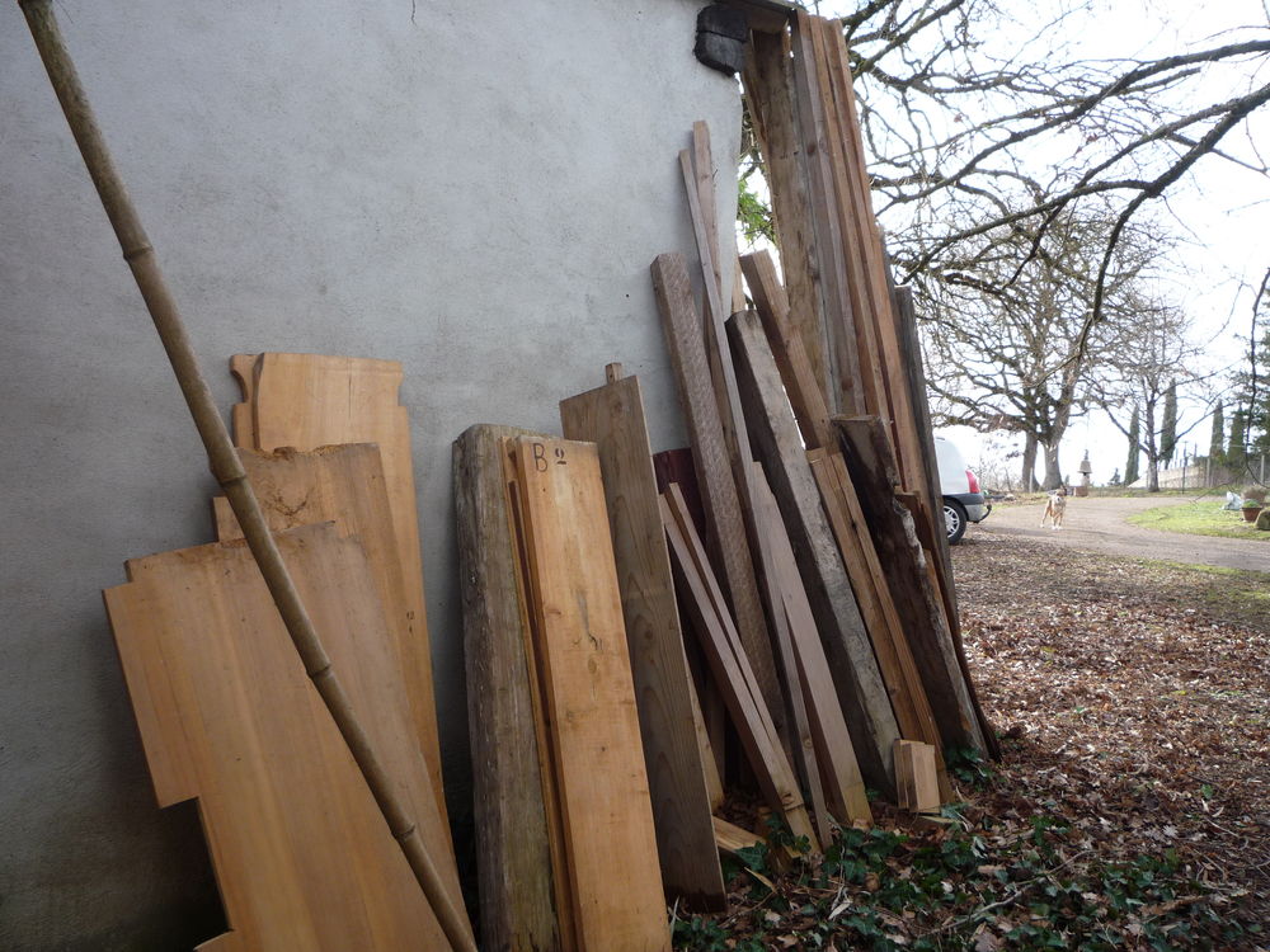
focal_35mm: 30
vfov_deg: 46.8
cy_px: 476
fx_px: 1101
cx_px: 635
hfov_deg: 60.0
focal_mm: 5.2
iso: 100
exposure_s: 1/100
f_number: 4
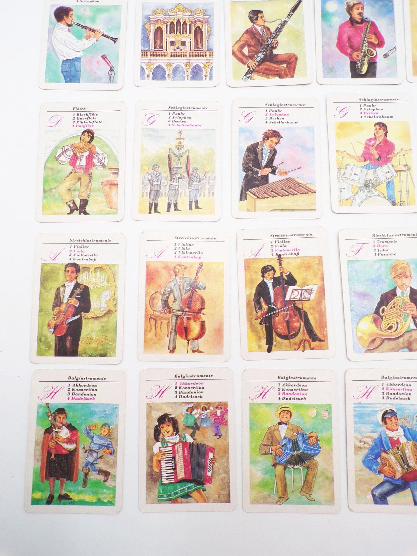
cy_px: 278
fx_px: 386
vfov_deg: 71.6
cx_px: 208
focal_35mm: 24
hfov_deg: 56.8
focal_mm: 4.3
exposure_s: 1/50
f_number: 4.4
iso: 80
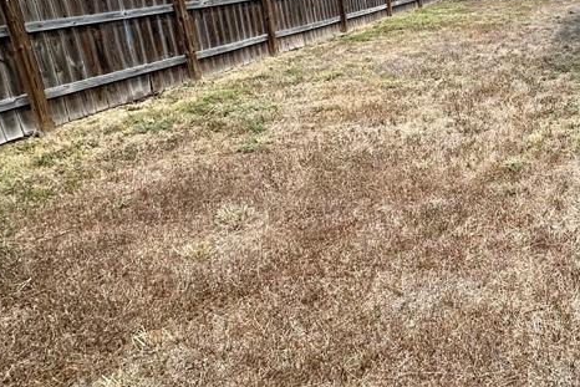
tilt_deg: -11.9
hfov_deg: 50.7
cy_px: 71
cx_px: 541
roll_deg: +1.4
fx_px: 516
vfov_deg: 39.3
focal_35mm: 32
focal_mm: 2.22
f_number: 2.2
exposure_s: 1/739
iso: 40
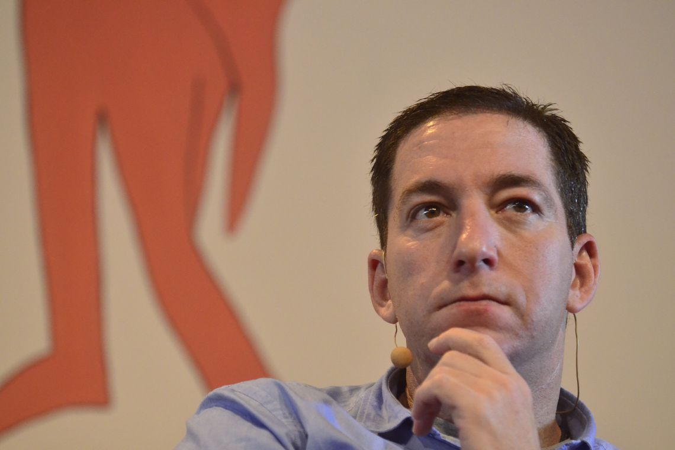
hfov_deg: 10.2
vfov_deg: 6.8
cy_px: 225
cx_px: 338
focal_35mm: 202
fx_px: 3797
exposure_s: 1/250
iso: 2500
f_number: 2.8
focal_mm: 135
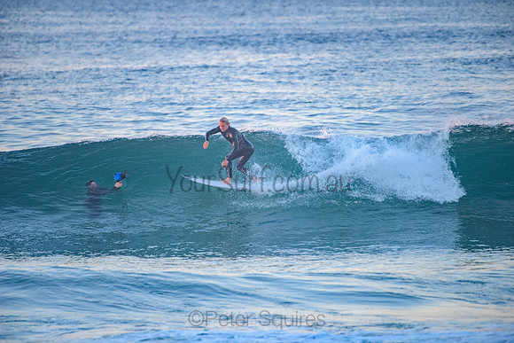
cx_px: 257
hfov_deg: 4.1
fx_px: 7140
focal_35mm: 500
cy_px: 172
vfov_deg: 2.8
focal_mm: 500
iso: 1100
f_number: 5.6
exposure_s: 1/400
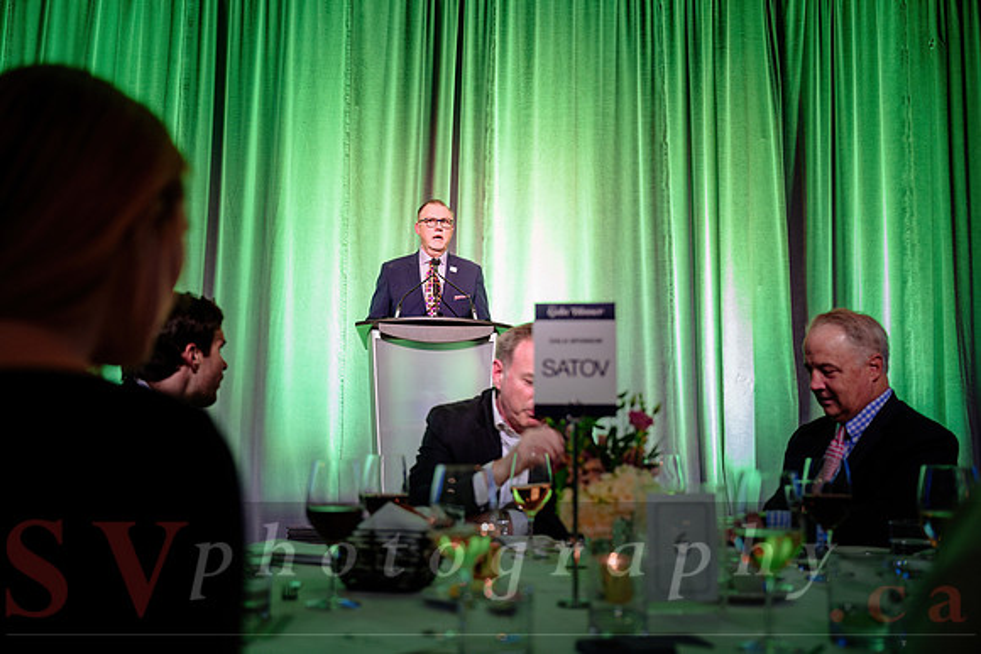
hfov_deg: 52.1
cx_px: 490
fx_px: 1004
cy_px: 327
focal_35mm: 37
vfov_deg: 36.1
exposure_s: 1/50
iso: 1000
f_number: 2.8
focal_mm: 36
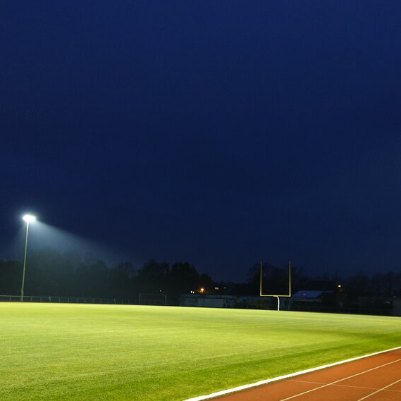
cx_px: 249
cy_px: 253
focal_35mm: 43
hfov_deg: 38.9
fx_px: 564
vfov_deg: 38.9
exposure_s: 1/30
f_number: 1.8
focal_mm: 9.4
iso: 800
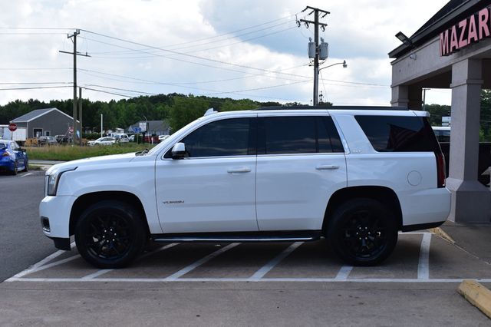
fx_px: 552
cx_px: 246
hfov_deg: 47.9
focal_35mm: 40
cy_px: 164
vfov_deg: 33.0
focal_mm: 27
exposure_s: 1/400
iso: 400
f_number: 11
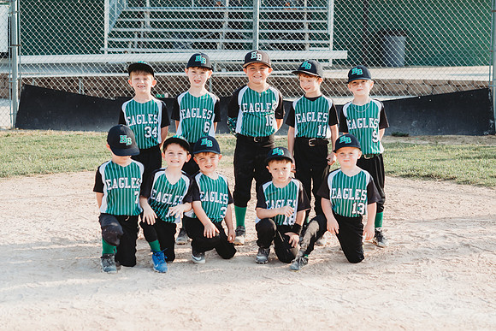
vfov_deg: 16.1
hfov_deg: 23.9
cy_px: 166
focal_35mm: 85
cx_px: 248
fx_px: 1171
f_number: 4.5
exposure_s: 1/1000
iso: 320
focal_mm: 85
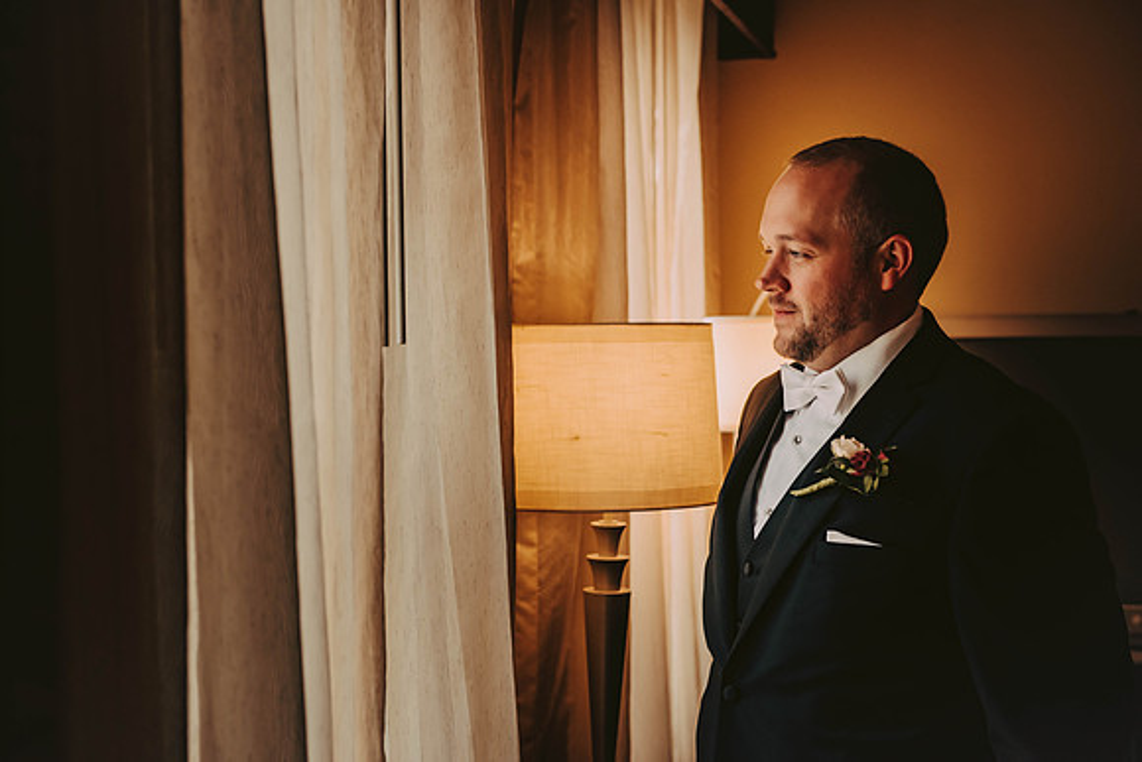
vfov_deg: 21.9
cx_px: 571
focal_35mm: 62
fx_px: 1967
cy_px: 381
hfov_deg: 32.4
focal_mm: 62
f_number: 3.5
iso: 800
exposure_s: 1/250
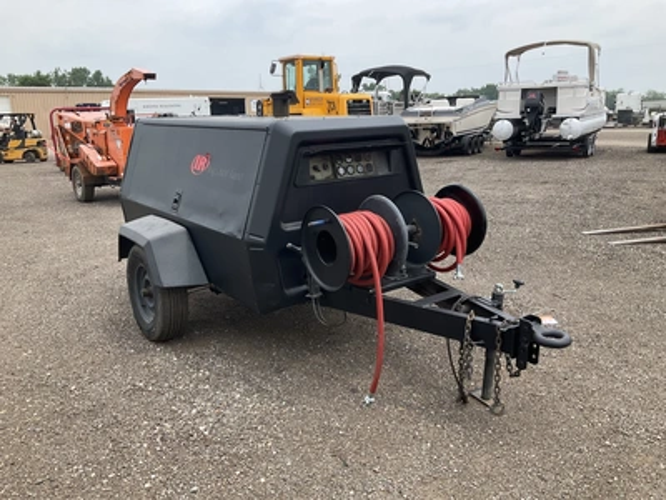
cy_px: 250
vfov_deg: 48.2
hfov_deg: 61.7
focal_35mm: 29
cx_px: 333
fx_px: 558
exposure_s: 1/816
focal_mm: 3
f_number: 1.8
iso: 25
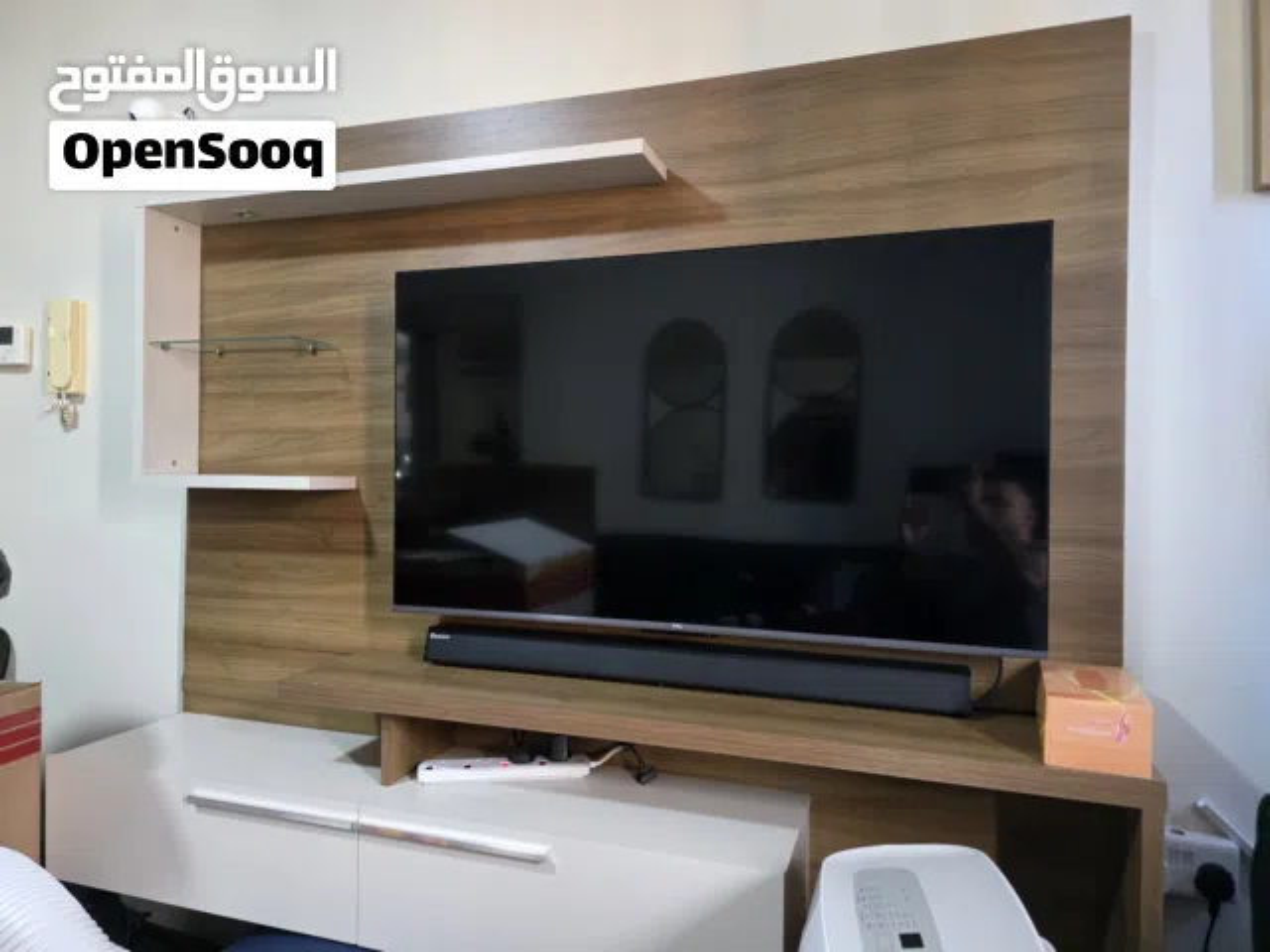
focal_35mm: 23
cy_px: 476
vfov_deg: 58.9
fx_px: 844
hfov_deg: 73.9
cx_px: 635
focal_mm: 6.3
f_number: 1.7
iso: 640
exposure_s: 1/100
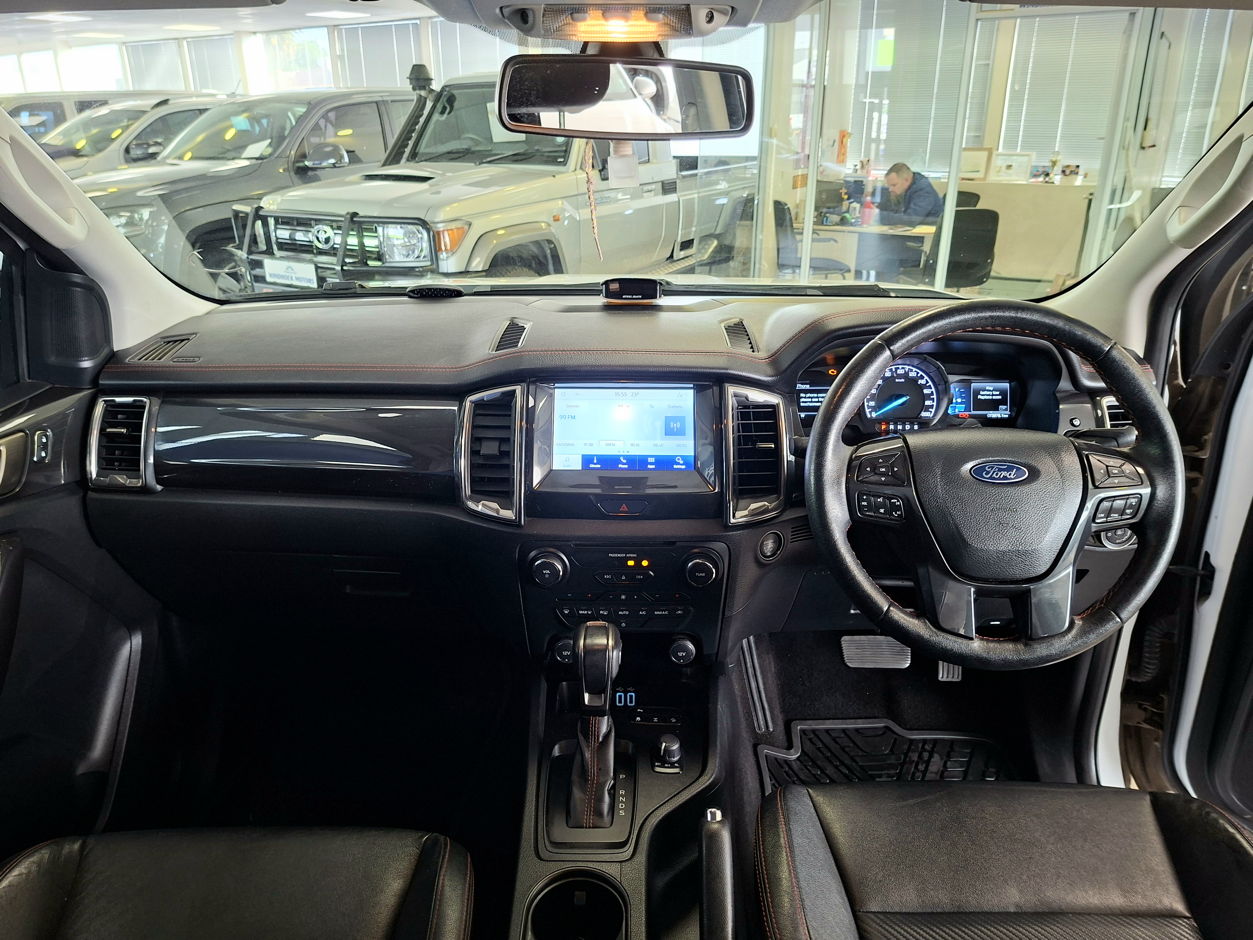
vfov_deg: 58.9
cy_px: 470
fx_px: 833
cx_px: 626
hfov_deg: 73.9
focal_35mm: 23
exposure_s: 1/50
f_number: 1.8
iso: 200
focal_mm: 5.54
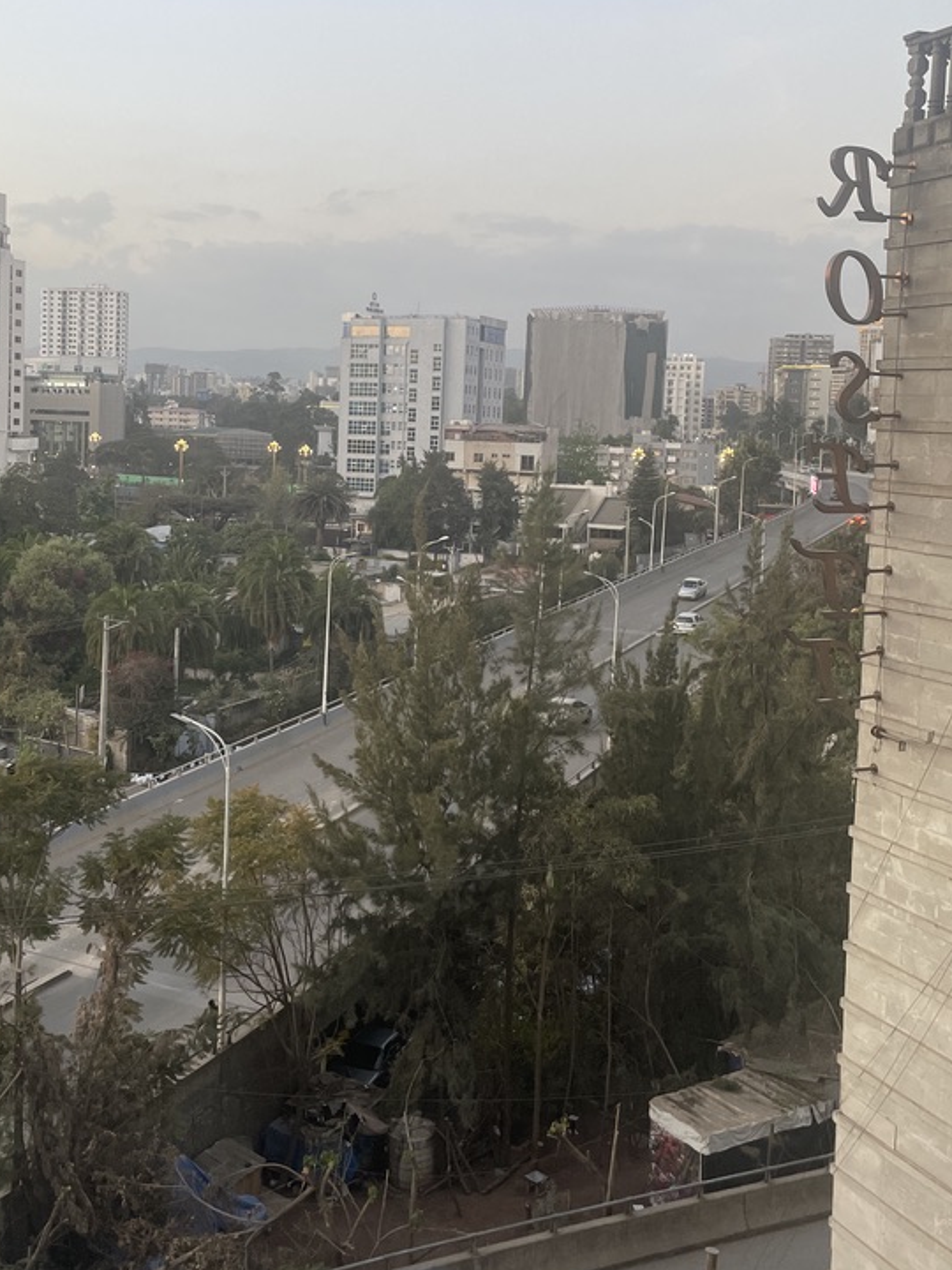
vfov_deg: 49.9
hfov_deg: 38.6
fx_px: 1357
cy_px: 513
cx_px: 400
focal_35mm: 37
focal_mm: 4.2
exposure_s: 1/100
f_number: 1.6
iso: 100
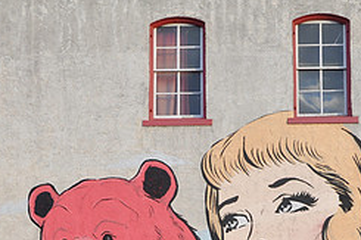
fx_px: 782
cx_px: 193
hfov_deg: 26.0
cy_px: 269
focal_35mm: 78
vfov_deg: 16.9
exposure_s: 1/50
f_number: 7.1
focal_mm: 22
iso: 200
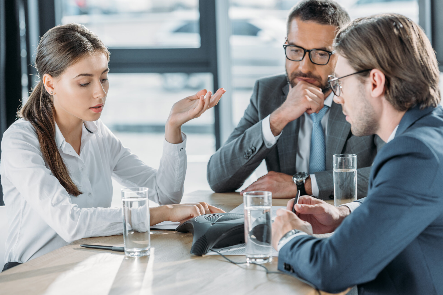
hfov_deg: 18.3
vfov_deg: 12.2
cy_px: 148
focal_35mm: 112
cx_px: 222
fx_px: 1379
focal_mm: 112
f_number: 4
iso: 250
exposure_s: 1/200
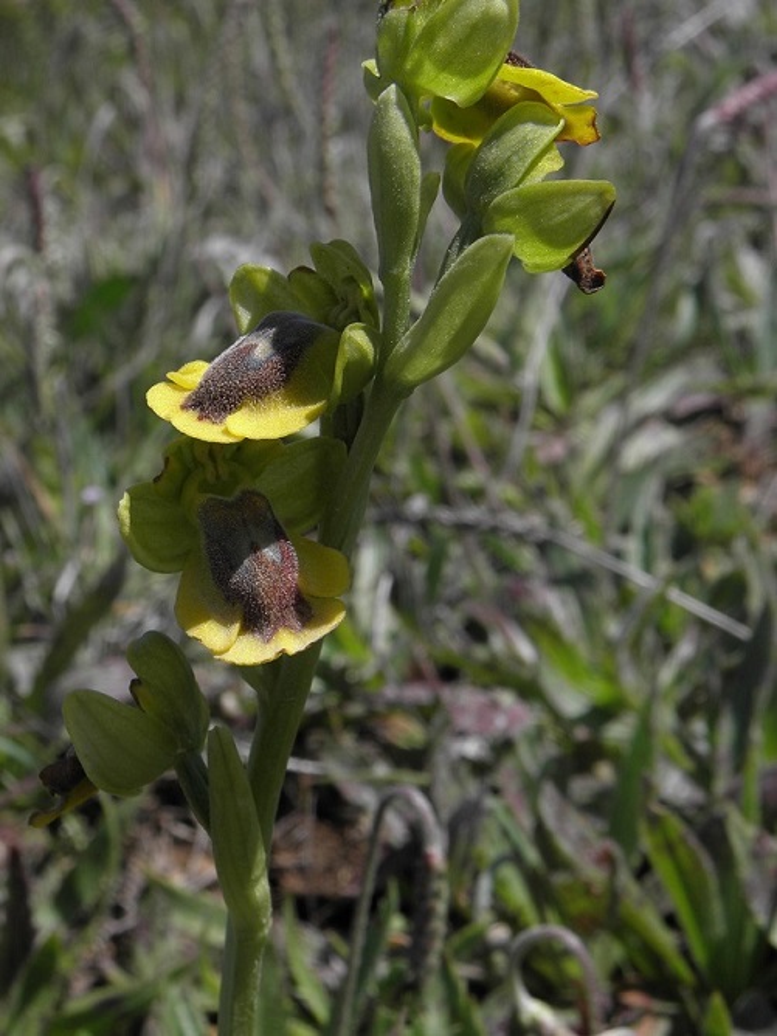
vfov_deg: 37.5
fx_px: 1526
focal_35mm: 51
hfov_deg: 28.6
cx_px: 388
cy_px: 518
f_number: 5.6
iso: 64
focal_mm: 9.22
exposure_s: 1/400
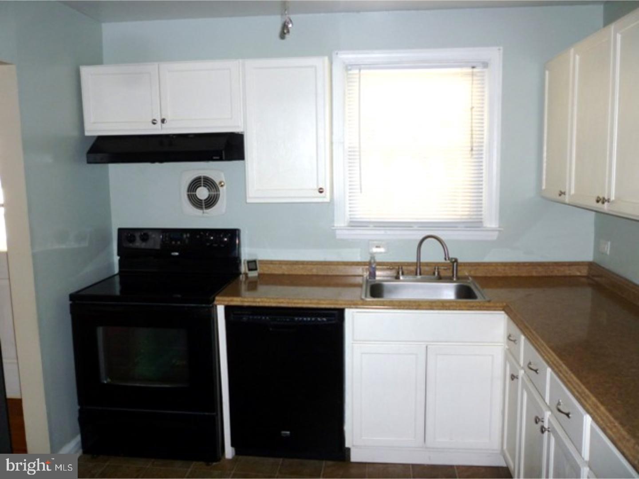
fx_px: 535
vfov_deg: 48.2
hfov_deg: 61.7
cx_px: 320
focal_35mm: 29
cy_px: 240
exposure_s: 1/30
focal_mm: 5.2
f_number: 3.3
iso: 100
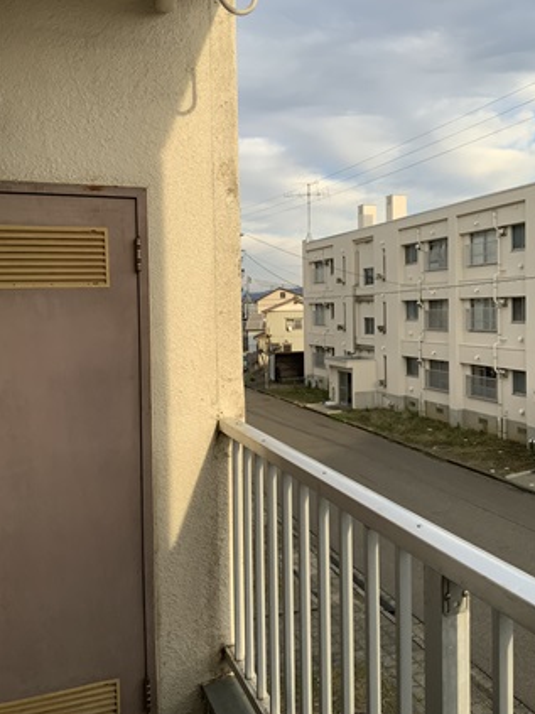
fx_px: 660
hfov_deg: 44.1
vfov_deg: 56.7
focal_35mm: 32
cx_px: 294
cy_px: 323
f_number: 1.8
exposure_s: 1/551
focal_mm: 3
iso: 16
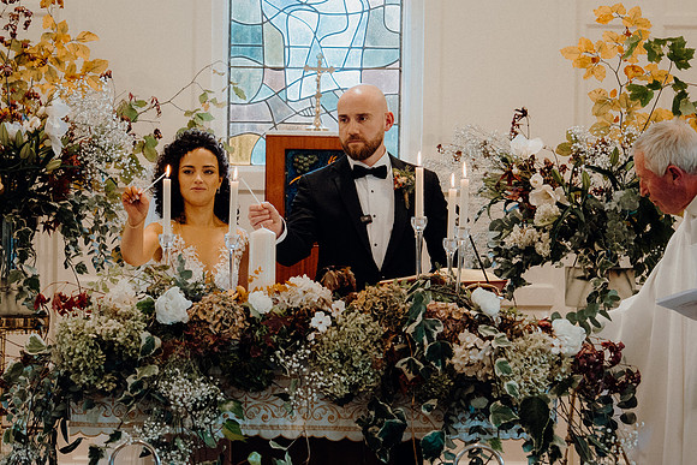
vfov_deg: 13.8
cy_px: 232
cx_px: 348
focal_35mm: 99
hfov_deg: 20.6
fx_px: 1917
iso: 1600
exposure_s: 1/160
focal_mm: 66
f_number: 3.5
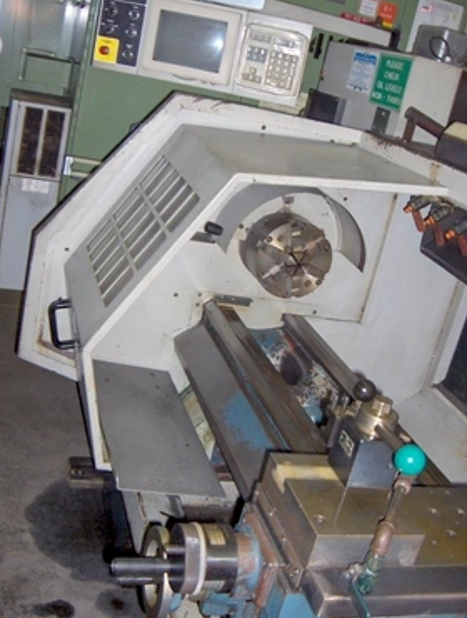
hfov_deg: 34.5
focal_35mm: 42
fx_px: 752
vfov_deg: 44.7
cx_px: 229
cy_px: 307
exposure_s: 1/60
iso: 100
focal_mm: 8
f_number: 2.8
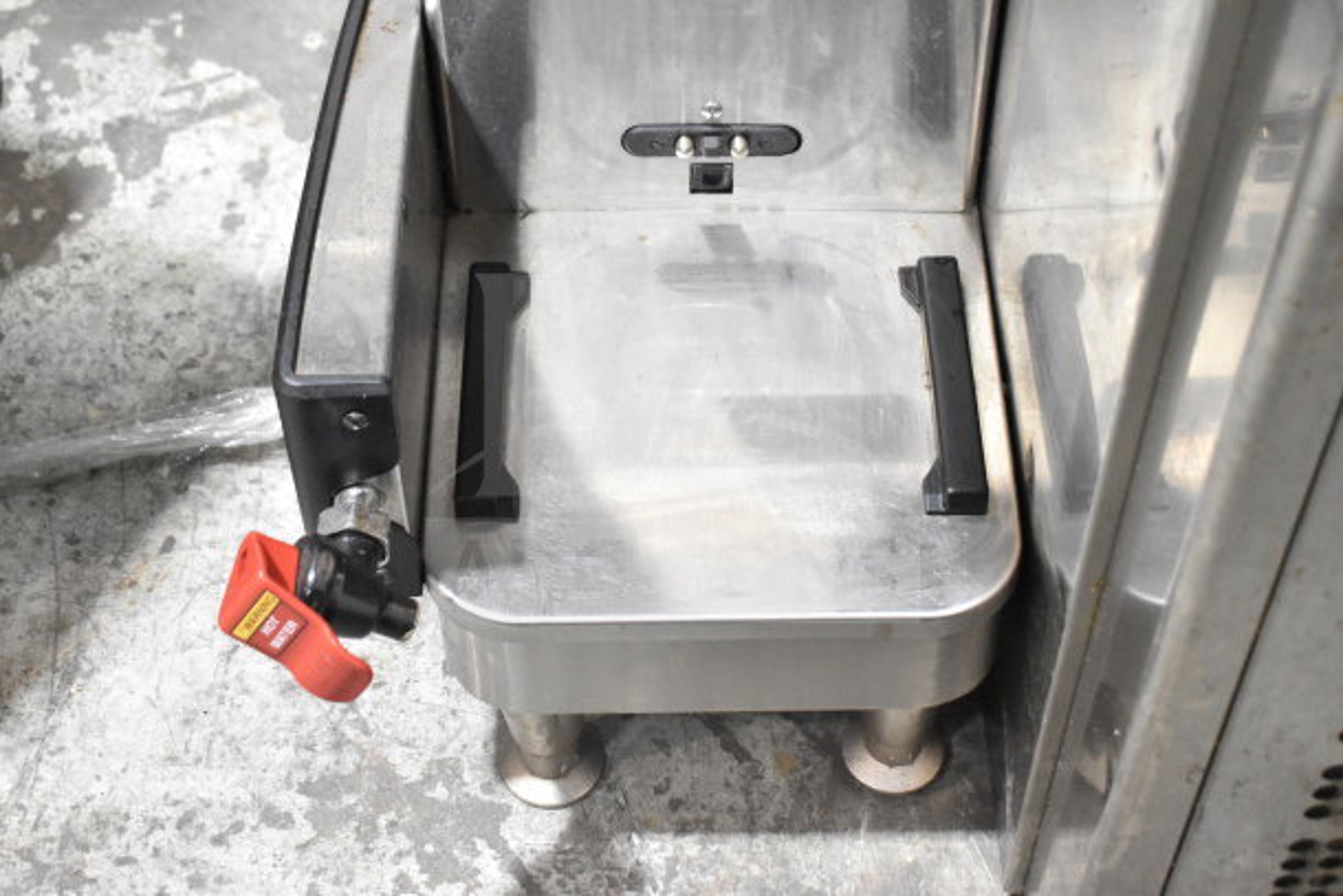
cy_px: 448
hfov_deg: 35.0
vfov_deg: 23.8
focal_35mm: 57
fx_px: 2127
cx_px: 672
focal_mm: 38
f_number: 6.3
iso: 6400
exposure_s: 1/160
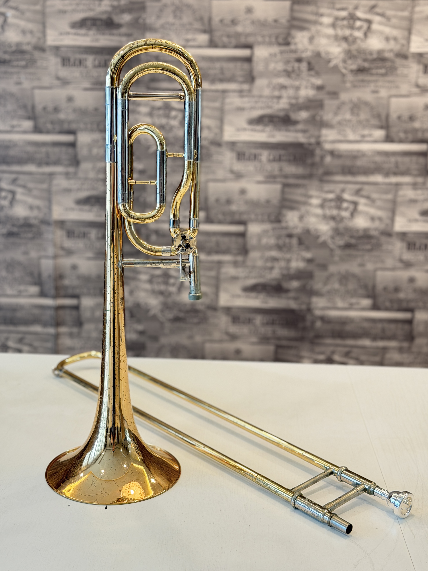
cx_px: 214
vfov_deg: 39.7
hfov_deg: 30.3
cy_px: 286
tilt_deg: -15.0
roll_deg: -0.2
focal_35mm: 48
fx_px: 791
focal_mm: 6.76
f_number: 1.78
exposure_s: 1/50
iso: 200
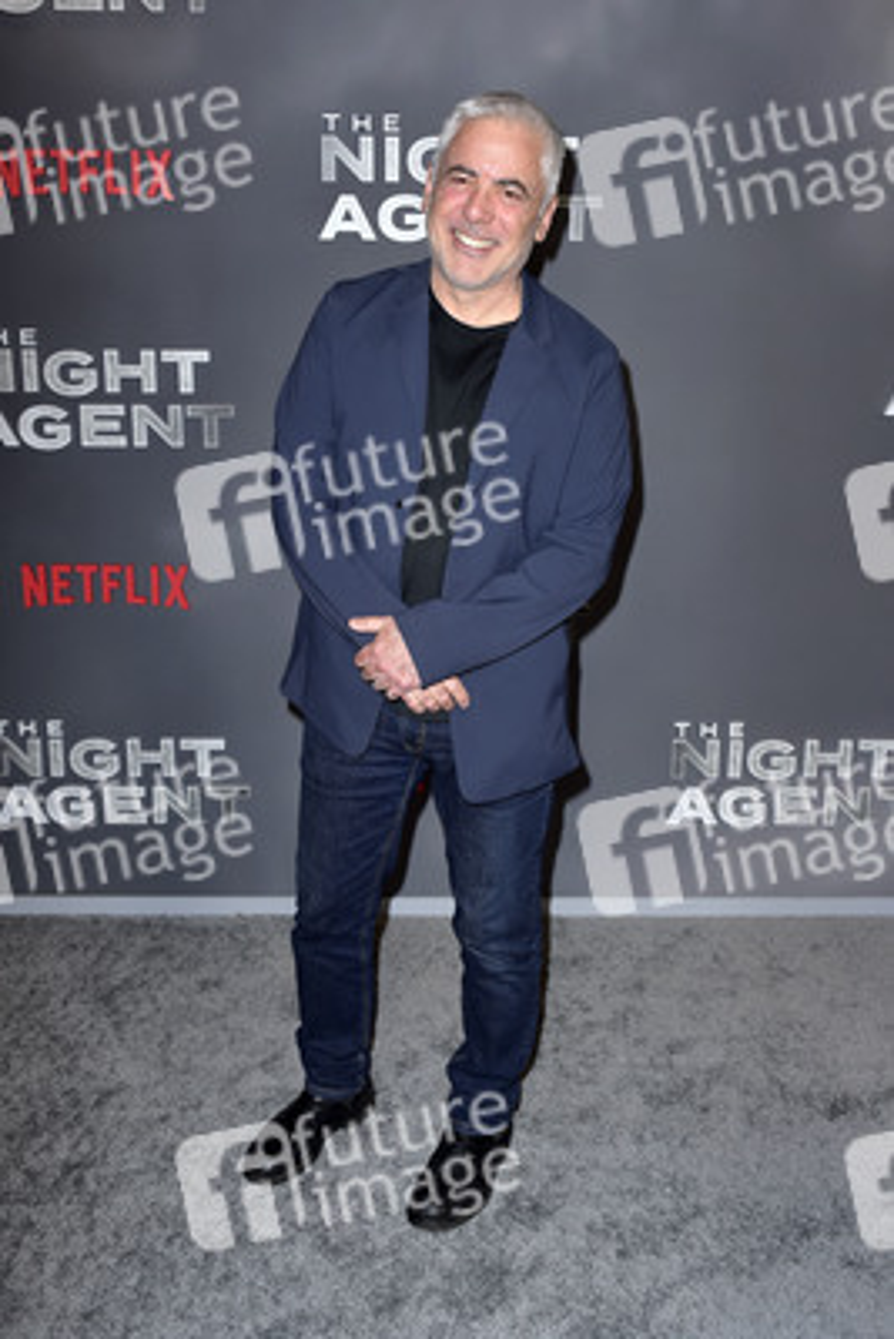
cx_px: 447
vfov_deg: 54.4
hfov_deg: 37.9
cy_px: 670
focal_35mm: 35
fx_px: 1303
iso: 400
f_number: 6.3
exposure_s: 1/250
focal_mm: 35
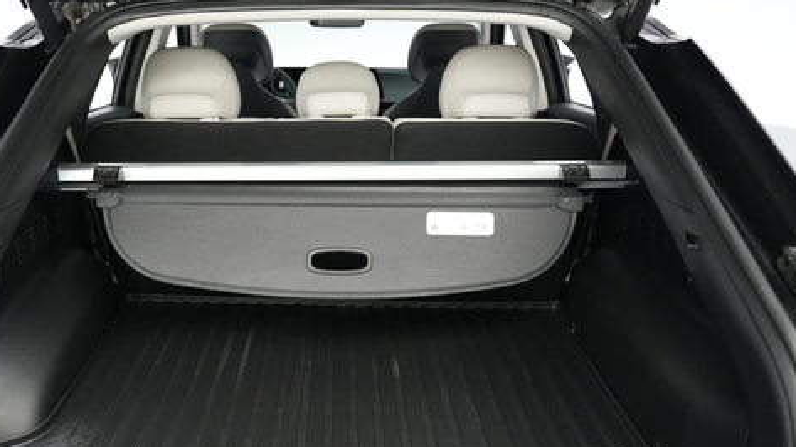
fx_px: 718
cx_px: 332
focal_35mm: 34
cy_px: 316
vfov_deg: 34.2
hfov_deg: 57.7
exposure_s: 1/160
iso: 6400
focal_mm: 24
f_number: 2.8
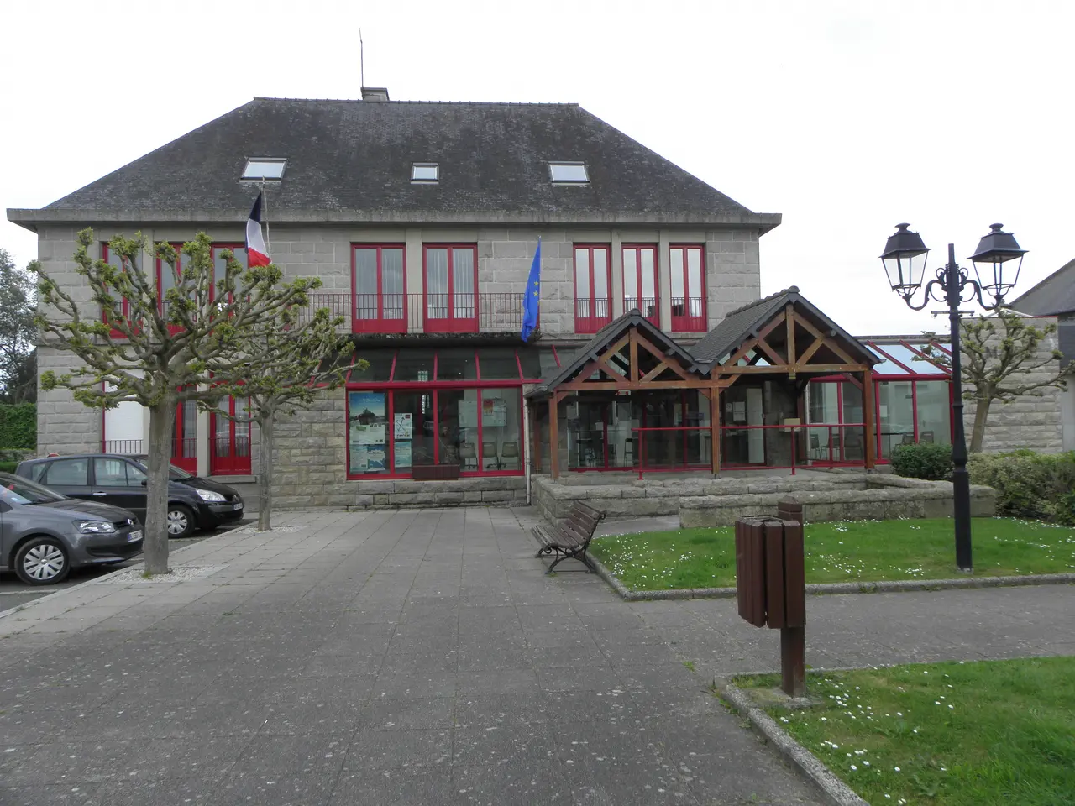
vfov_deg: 53.1
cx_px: 538
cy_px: 403
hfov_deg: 67.3
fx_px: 807
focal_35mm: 26
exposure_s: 1/125
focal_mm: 4.6
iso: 64
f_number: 5.6
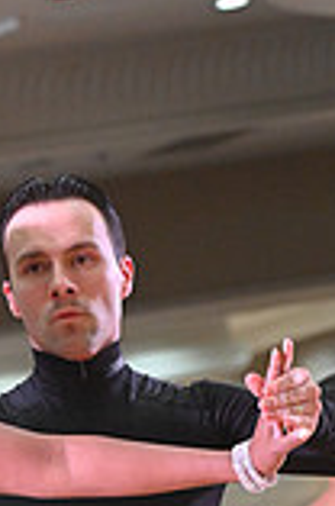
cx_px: -27
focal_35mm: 378
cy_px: 848
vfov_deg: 5.4
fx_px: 5299
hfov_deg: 3.6
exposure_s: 1/320
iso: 4000
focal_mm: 102
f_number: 5
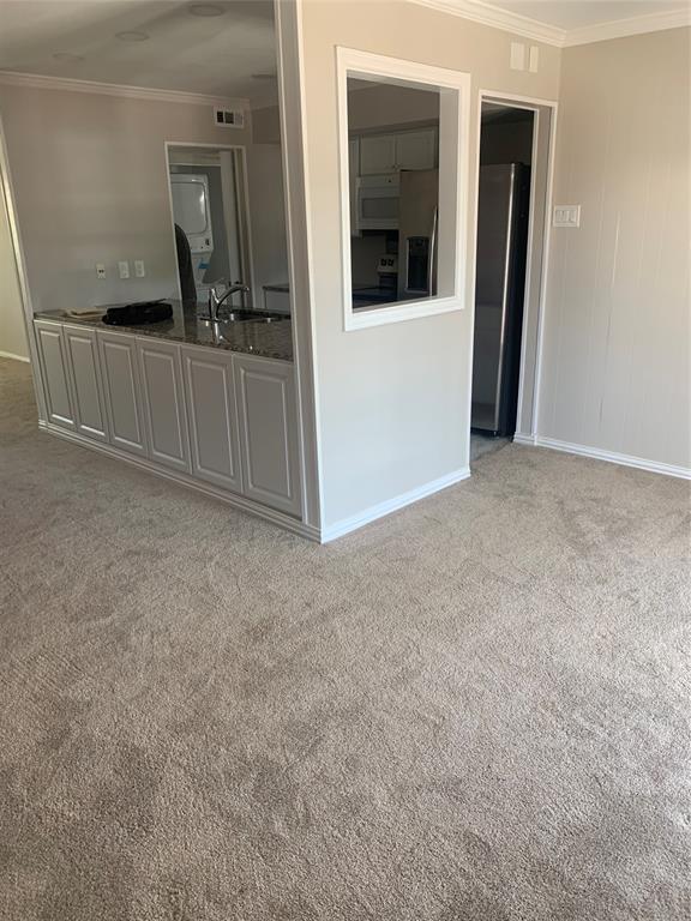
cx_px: 346
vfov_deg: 67.3
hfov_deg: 53.1
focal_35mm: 26
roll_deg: +1.4
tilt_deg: -17.7
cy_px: 460
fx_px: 692
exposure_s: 1/75
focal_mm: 4.25
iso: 100
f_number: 1.8
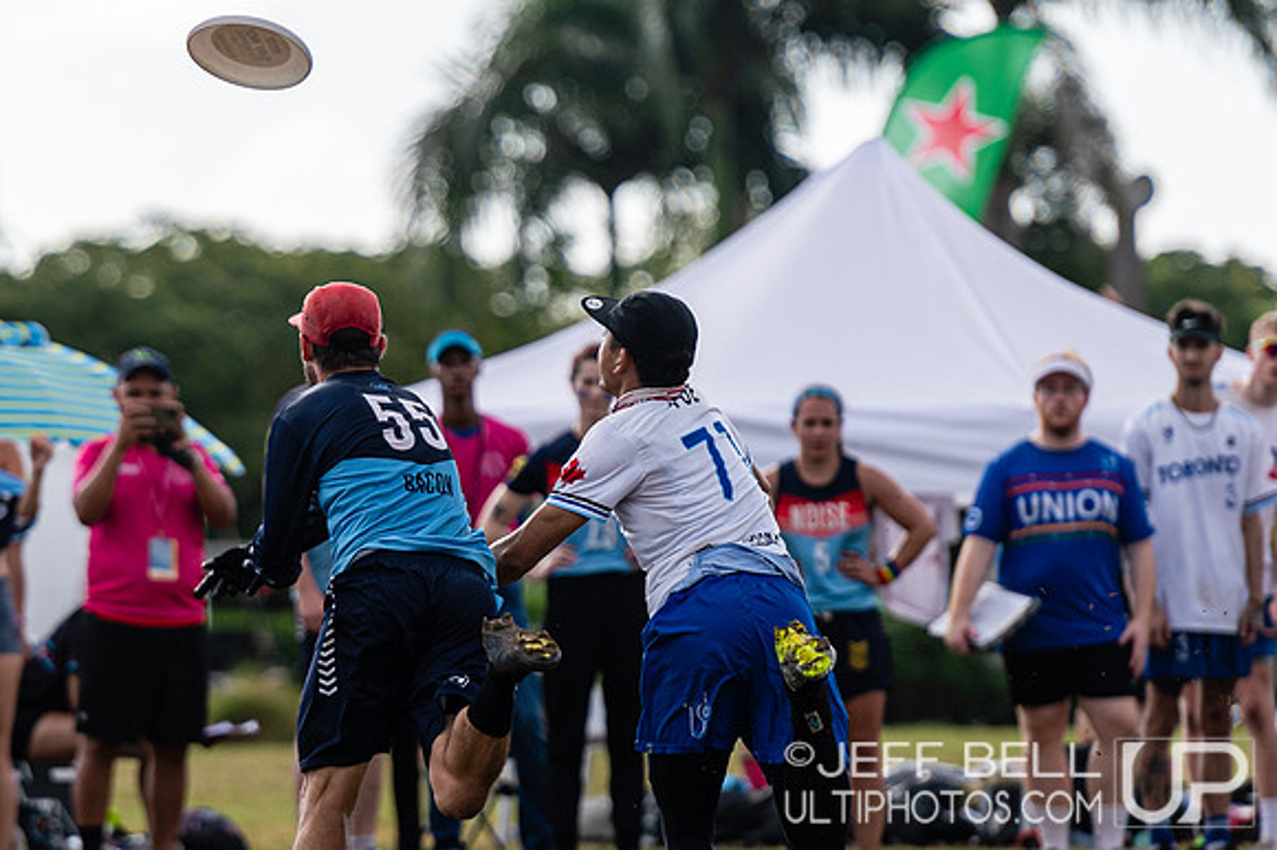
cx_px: 458
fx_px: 21464
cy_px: 491
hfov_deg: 3.4
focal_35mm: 605
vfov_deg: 2.3
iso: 64
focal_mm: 200
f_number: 3.2
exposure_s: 1/1000
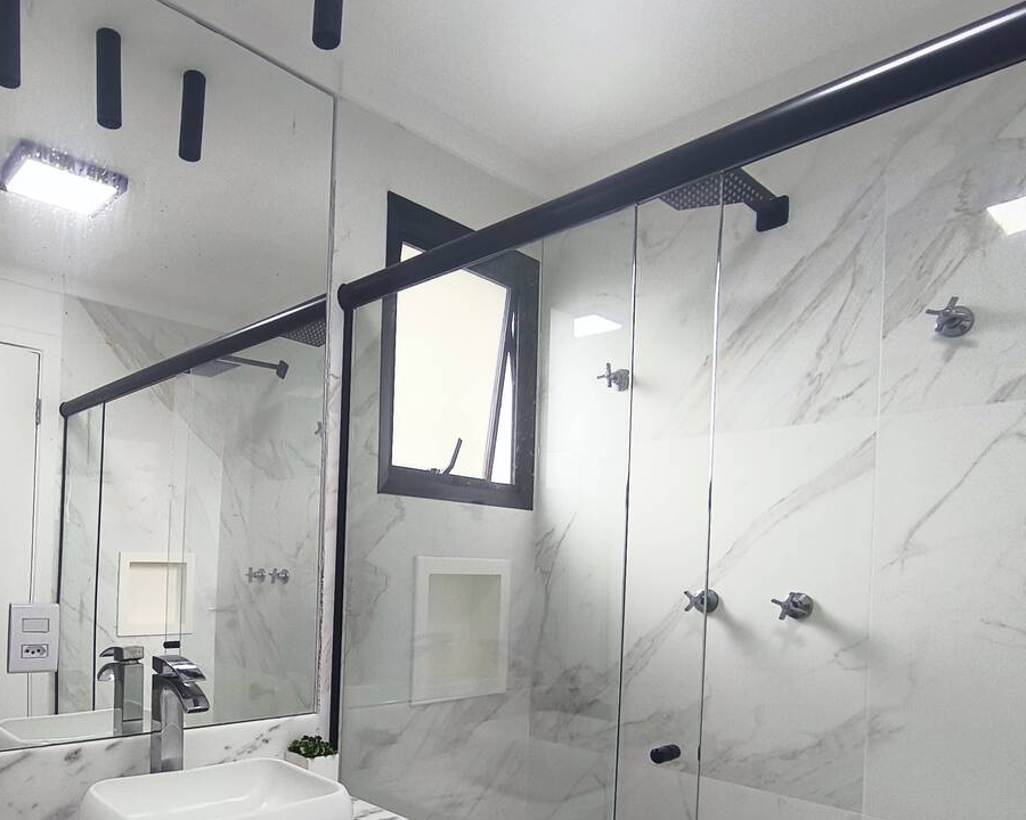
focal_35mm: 25
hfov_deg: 66.1
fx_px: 759
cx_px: 333
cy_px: 563
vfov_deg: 55.3
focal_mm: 1.65
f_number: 2.2
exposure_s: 1/60
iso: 100
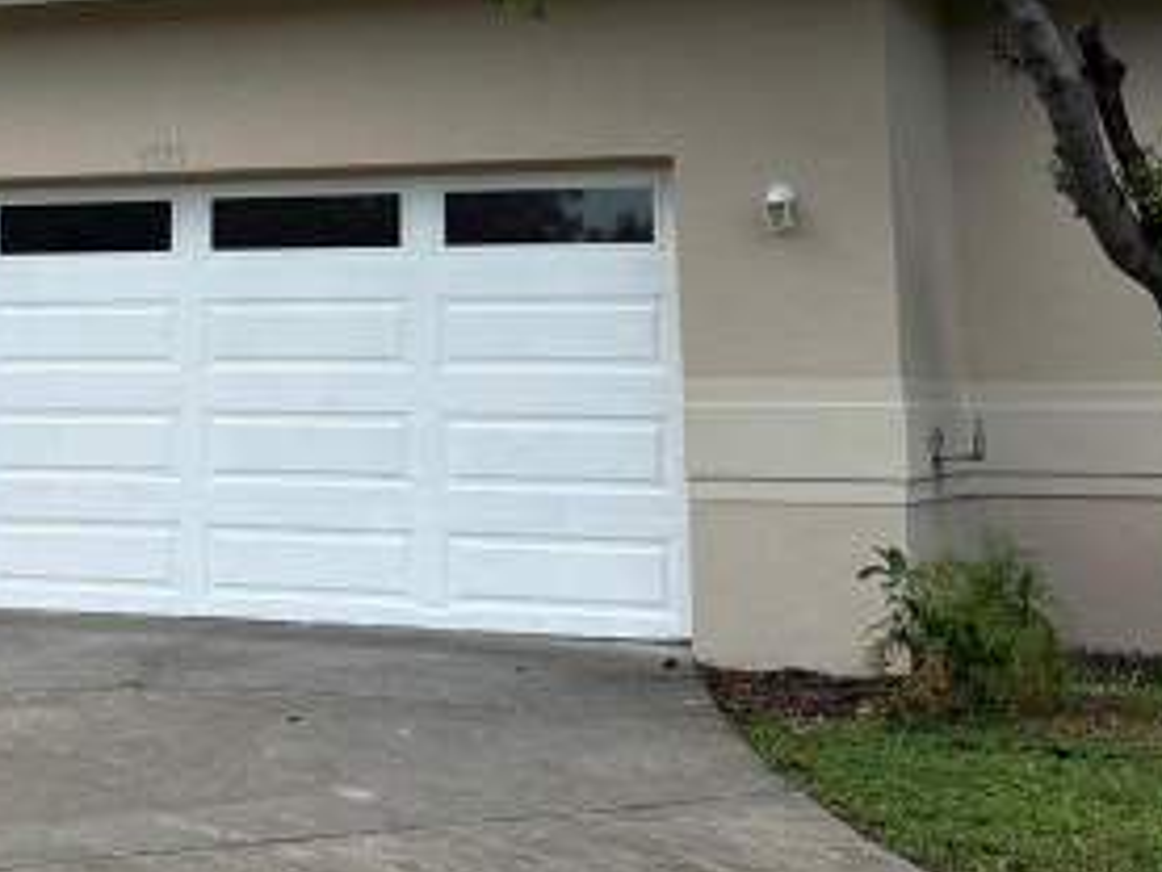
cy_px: 8
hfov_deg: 25.1
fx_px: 2519
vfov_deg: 19.1
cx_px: 80
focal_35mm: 75
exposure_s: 1/2012
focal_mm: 5.96
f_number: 1.6
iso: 50
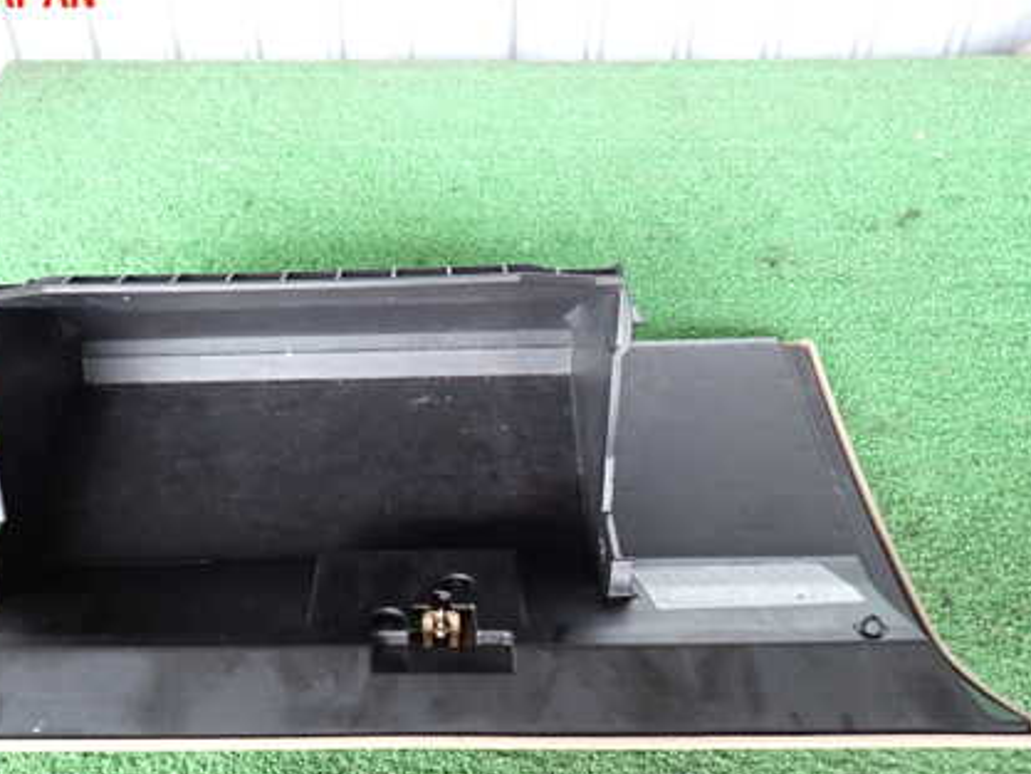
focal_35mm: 36
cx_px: 388
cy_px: 517
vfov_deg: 39.2
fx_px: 1073
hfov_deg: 50.8
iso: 250
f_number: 2
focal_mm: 4.5
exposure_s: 1/30
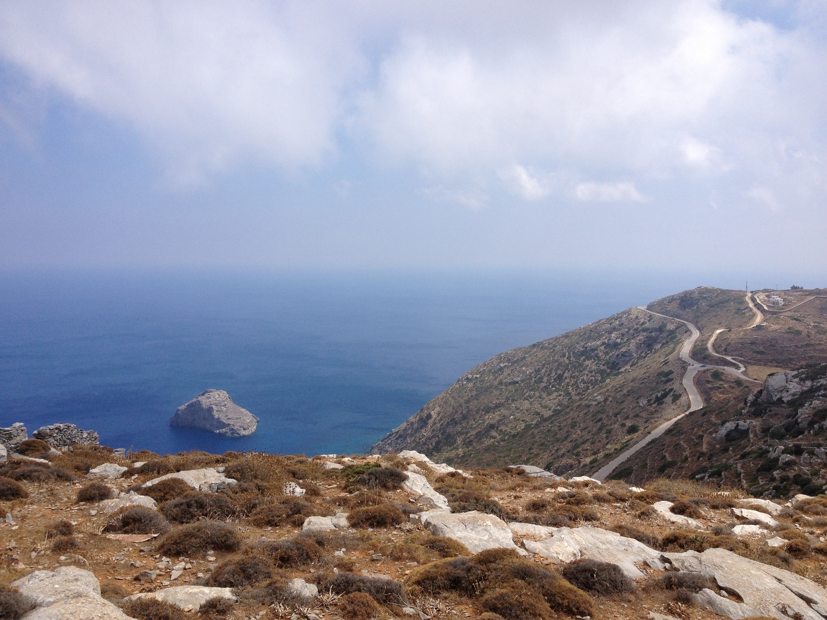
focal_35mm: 35
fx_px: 836
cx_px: 414
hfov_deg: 52.6
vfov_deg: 40.7
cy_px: 310
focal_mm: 4.28
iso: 50
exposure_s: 1/2404
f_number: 2.4
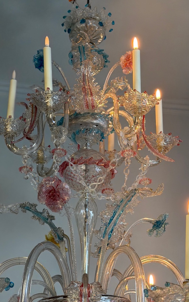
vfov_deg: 32.4
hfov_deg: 20.6
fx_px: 519
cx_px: 92
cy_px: 174
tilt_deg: +22.6
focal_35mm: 63
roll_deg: +0.0
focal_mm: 6.76
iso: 100
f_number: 1.78
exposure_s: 1/100
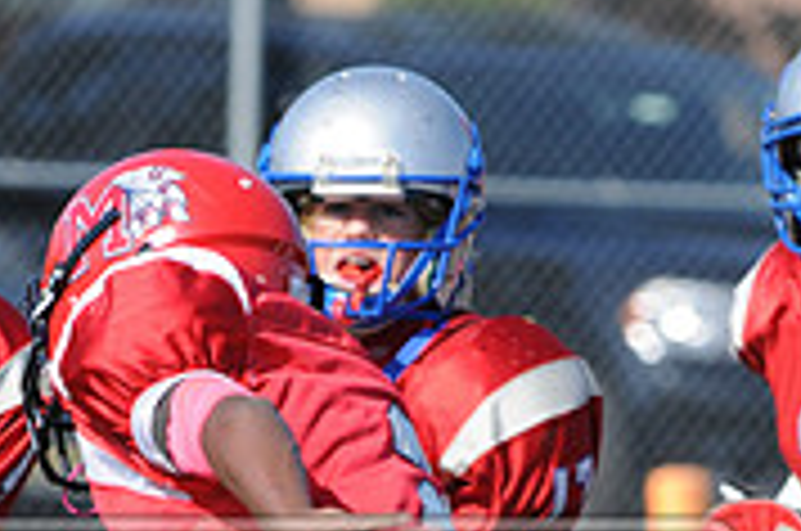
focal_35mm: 1467
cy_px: 686
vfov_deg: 0.9
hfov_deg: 1.4
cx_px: 243
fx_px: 32582
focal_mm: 300
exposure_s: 1/500
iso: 200
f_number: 8
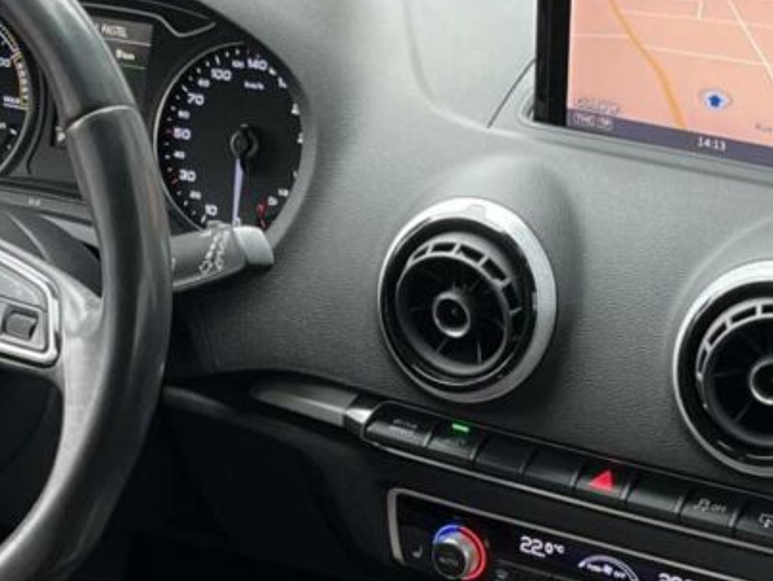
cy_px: 650
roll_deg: -1.0
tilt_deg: -35.5
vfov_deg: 14.6
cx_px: 393
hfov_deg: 19.8
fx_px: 2213
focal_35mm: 99
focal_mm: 5.1
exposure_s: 1/121
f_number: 1.6
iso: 125
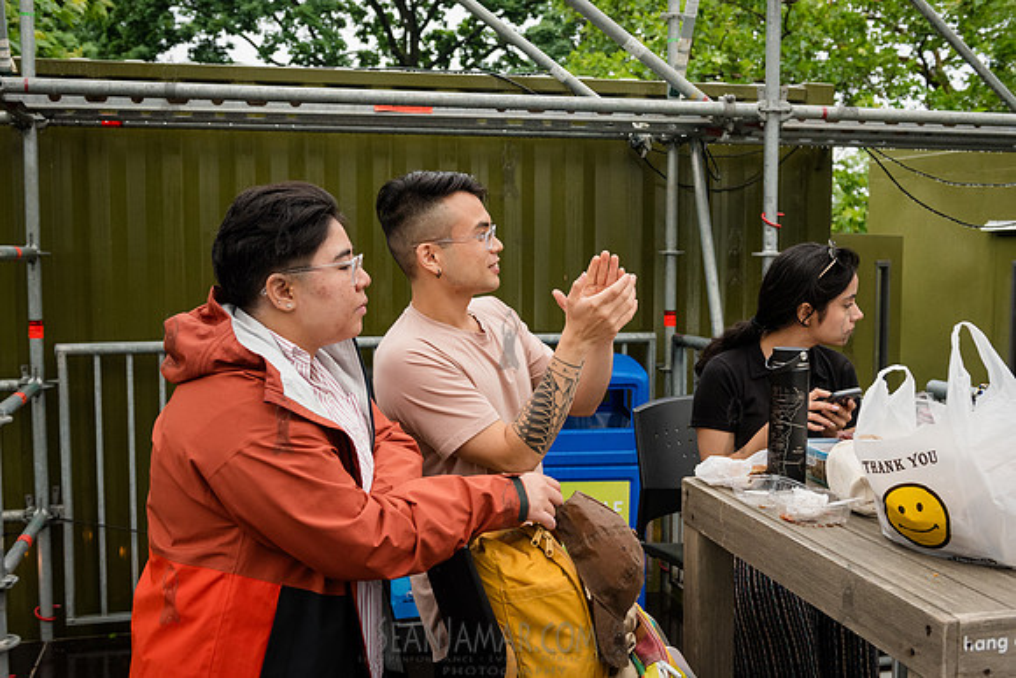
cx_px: 484
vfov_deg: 32.5
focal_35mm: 41
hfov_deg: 47.2
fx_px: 1163
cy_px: 338
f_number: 4.5
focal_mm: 38
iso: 2000
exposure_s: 1/1000
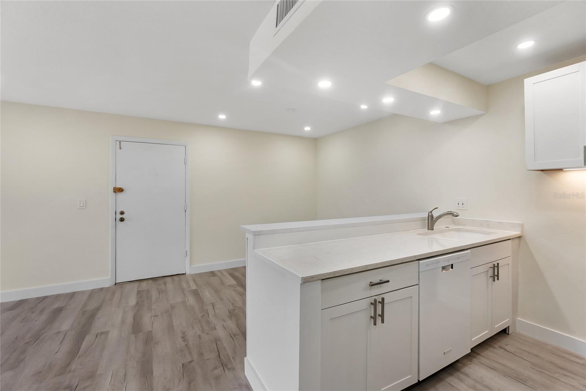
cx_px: 293
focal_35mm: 15
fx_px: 244
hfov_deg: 100.4
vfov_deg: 77.3
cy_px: 196
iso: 640
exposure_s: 1/200
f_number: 5.6
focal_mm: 10
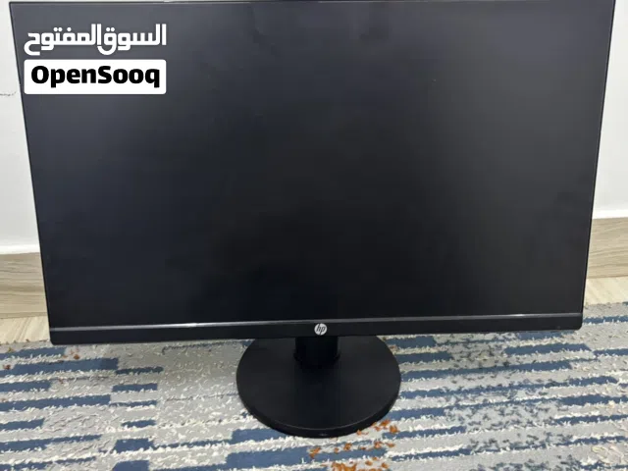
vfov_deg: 53.1
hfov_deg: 67.3
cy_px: 236
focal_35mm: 26
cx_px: 314
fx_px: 472
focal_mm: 5.96
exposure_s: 1/33
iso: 500
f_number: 1.6
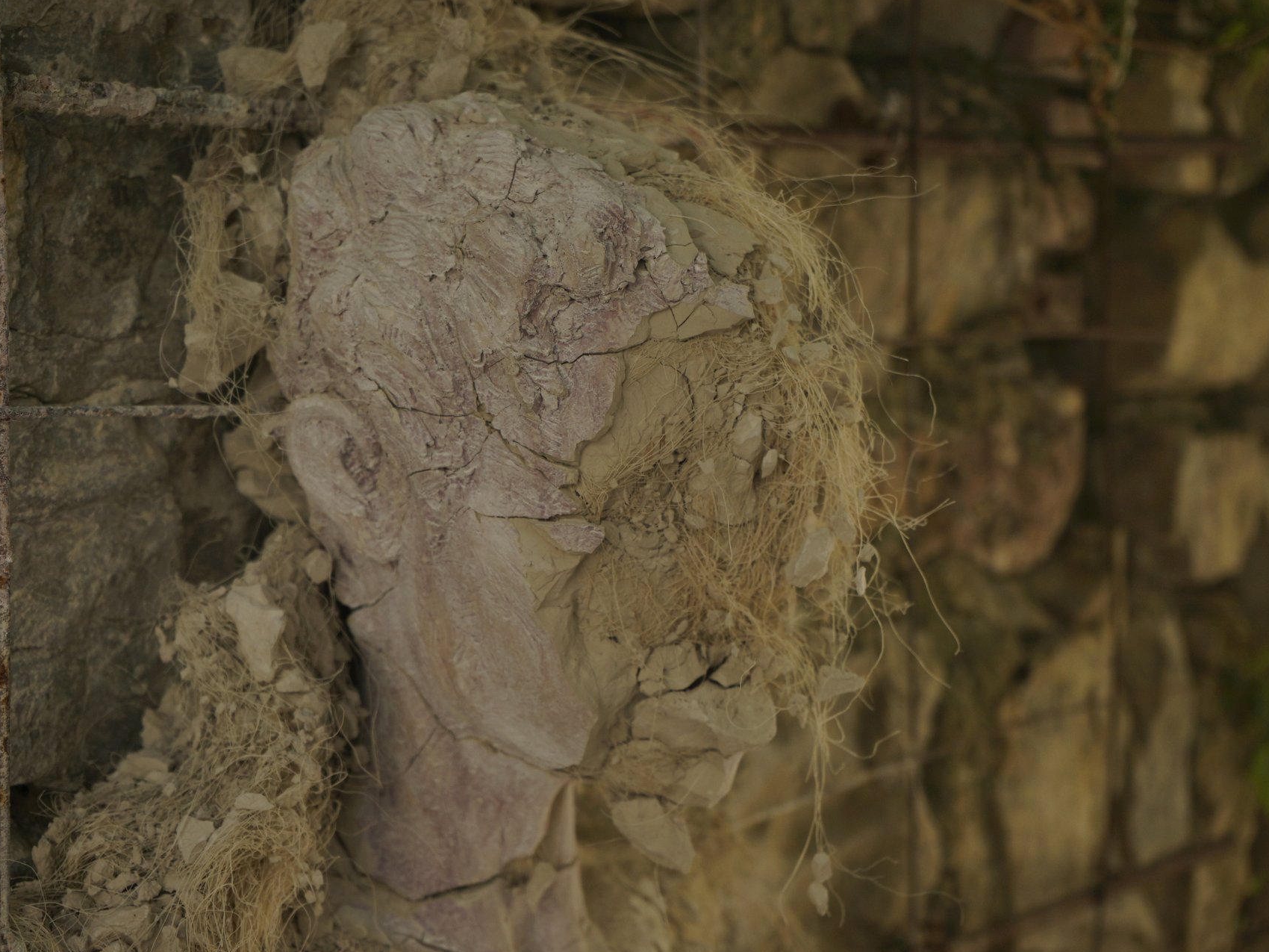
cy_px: 476
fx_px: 2786
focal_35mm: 76
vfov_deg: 19.4
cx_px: 665
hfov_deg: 25.7
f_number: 5.6
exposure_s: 1/125
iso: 200
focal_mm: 70
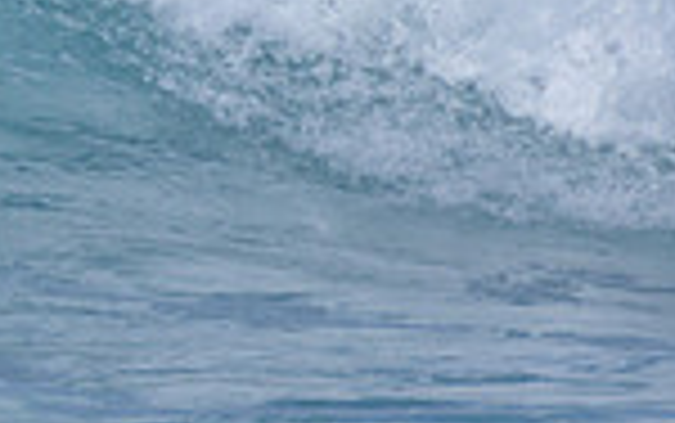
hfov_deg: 0.6
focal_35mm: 3541
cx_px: -590
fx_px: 65189
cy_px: -268
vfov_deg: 0.4
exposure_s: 1/2000
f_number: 11
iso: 640
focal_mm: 900
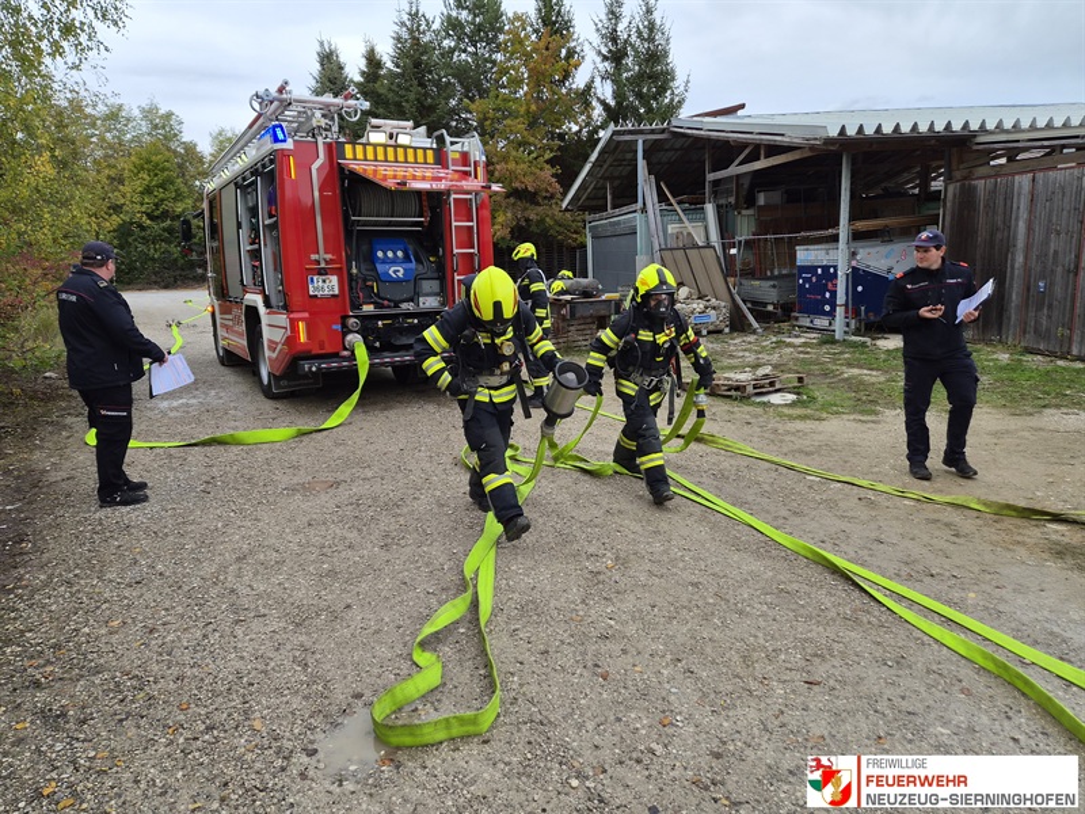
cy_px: 407
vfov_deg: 58.9
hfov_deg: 73.9
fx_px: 721
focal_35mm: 23
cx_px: 542
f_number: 1.8
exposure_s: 1/1176
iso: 50
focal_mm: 5.4
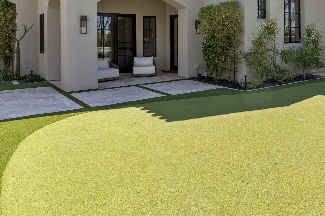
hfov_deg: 56.0
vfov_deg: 40.9
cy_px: 50
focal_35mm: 31
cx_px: 260
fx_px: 280
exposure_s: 1/640
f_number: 8
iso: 400
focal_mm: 17
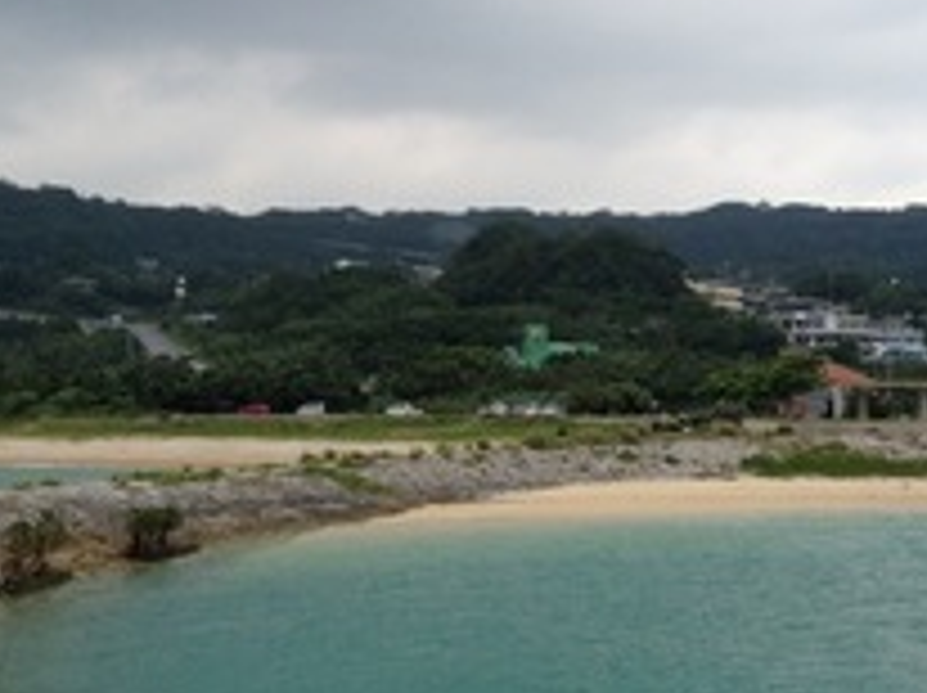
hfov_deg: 28.5
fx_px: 1819
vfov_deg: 21.5
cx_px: 558
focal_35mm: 68
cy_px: 243
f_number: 2.4
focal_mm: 4.28
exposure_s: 1/1126
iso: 64
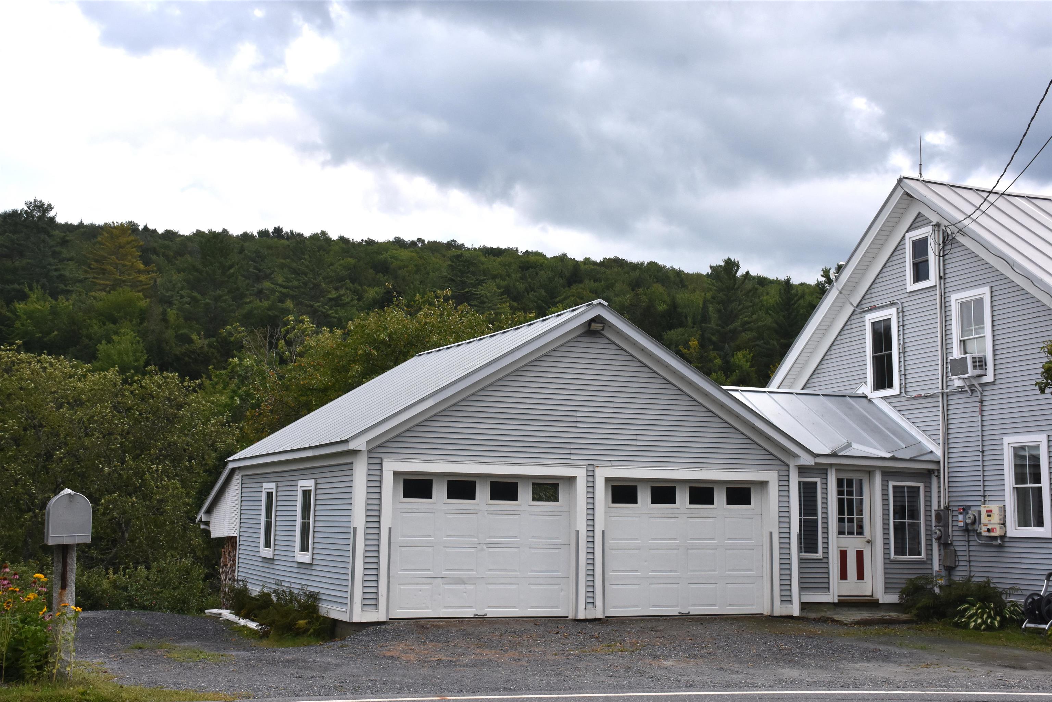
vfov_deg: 28.1
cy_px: 351
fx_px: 1403
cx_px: 526
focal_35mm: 48
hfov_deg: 41.1
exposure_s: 1/500
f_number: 8
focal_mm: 32
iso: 560
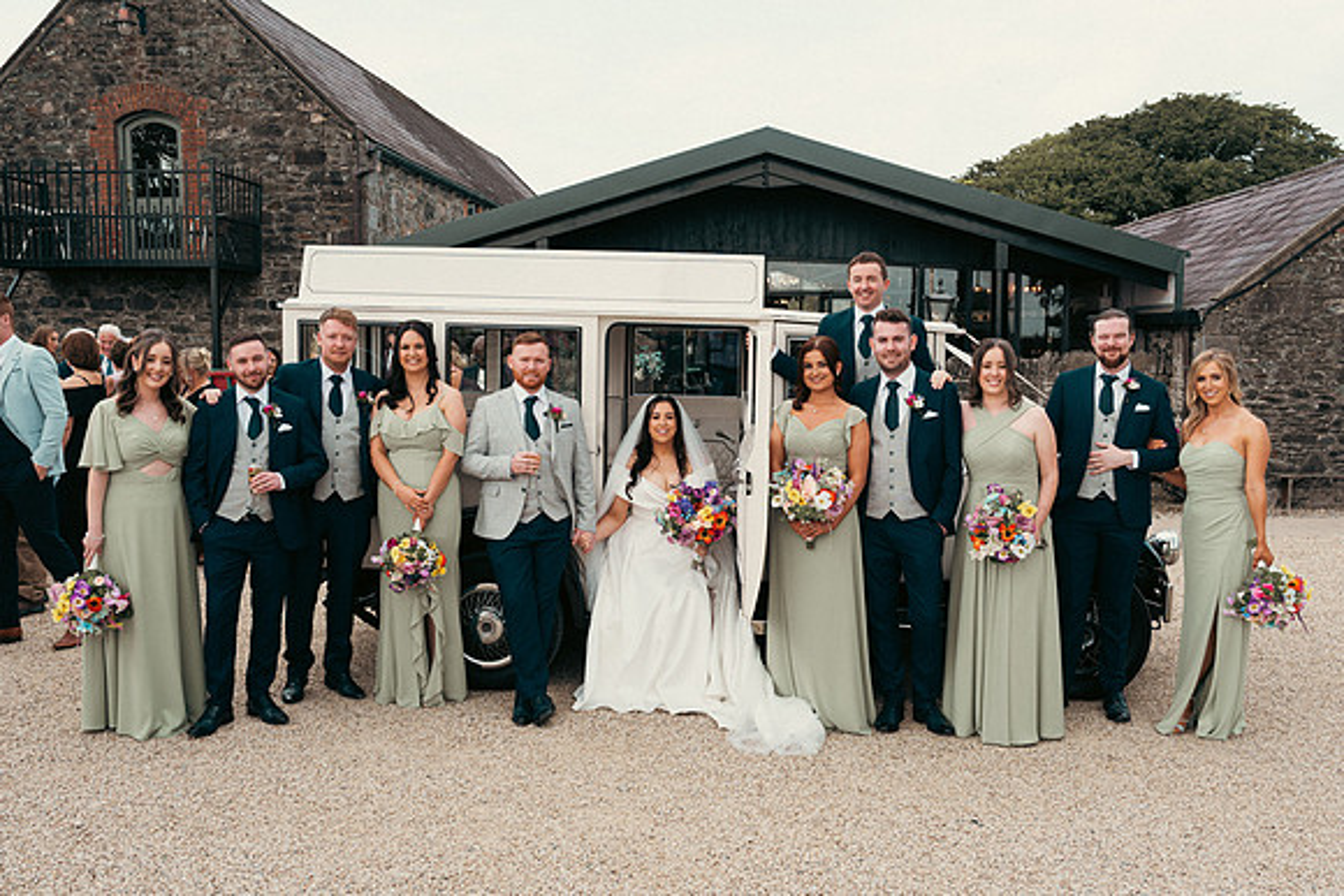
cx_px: 672
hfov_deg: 57.2
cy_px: 448
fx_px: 1232
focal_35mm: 33
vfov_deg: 40.0
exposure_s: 1/320
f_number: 5
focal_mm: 33
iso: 125
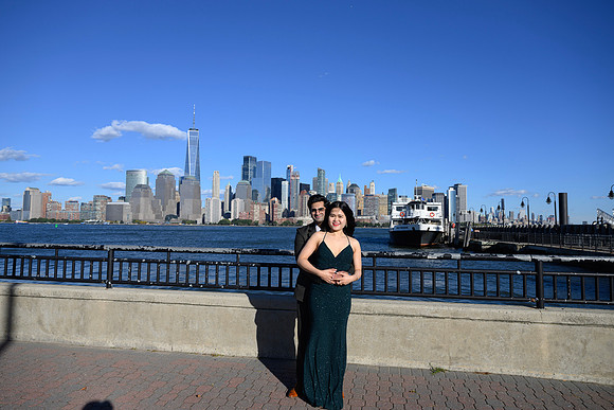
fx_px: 409
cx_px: 307
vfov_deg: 53.2
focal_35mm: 24
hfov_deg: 73.7
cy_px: 205
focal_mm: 24
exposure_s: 1/500
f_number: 5.6
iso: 64
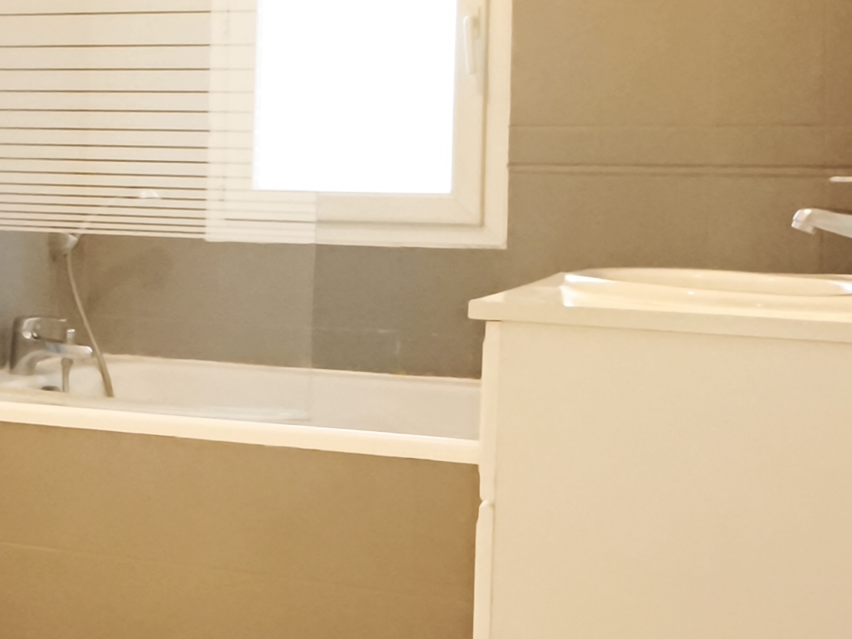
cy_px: 207
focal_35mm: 54
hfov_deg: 34.7
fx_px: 1329
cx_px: 201
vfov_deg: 26.9
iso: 2000
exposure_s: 1/125
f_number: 2.2
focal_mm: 1.91
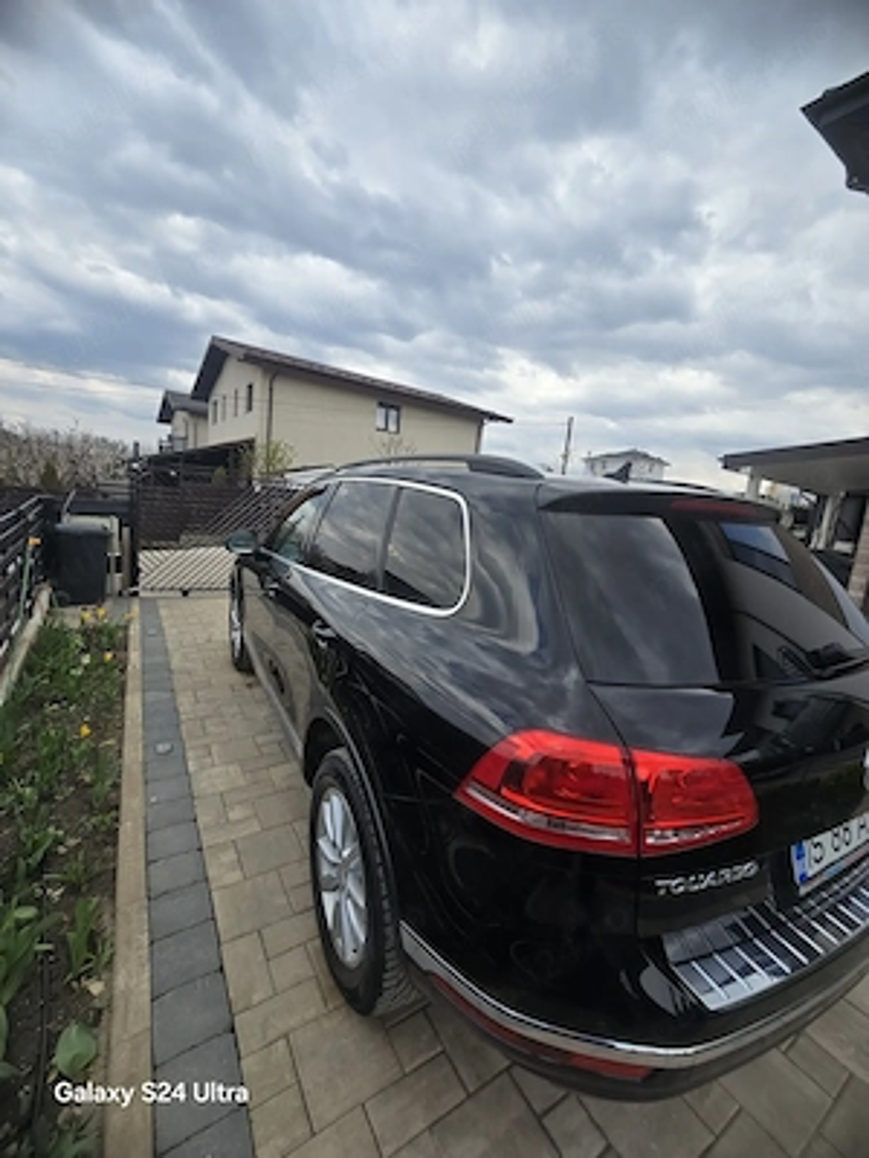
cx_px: 434
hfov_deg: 89.9
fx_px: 435
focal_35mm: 13
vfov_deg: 106.2
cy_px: 579
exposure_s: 1/742
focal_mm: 2.2
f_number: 2.2
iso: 50
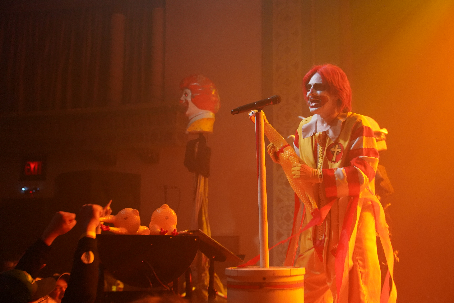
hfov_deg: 36.2
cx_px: 227
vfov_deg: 24.6
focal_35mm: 55
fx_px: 694
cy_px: 152
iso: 6400
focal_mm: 55
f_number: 4
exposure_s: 1/160
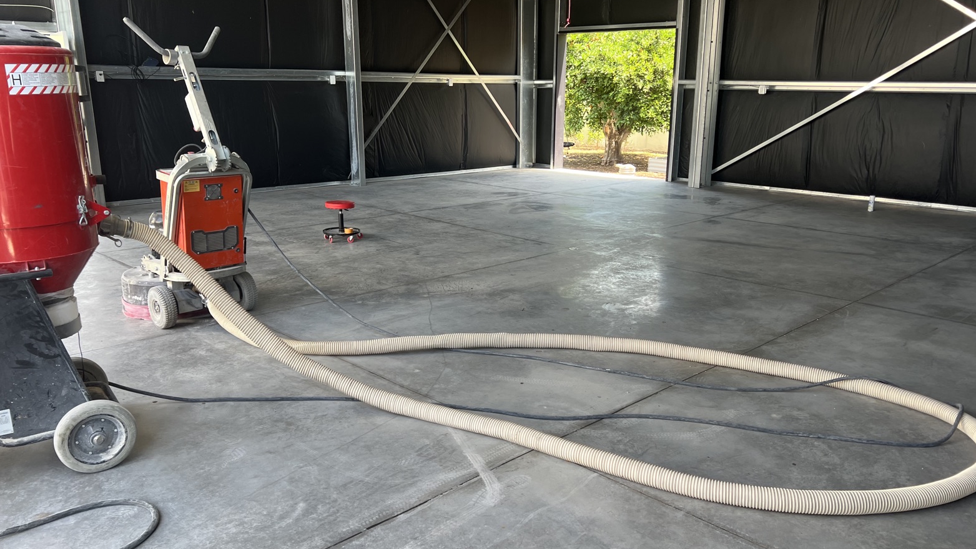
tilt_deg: -15.6
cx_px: 484
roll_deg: -0.1
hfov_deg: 66.1
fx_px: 750
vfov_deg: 40.2
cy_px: 277
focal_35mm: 29
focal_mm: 5.7
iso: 40
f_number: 1.5
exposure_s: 1/121
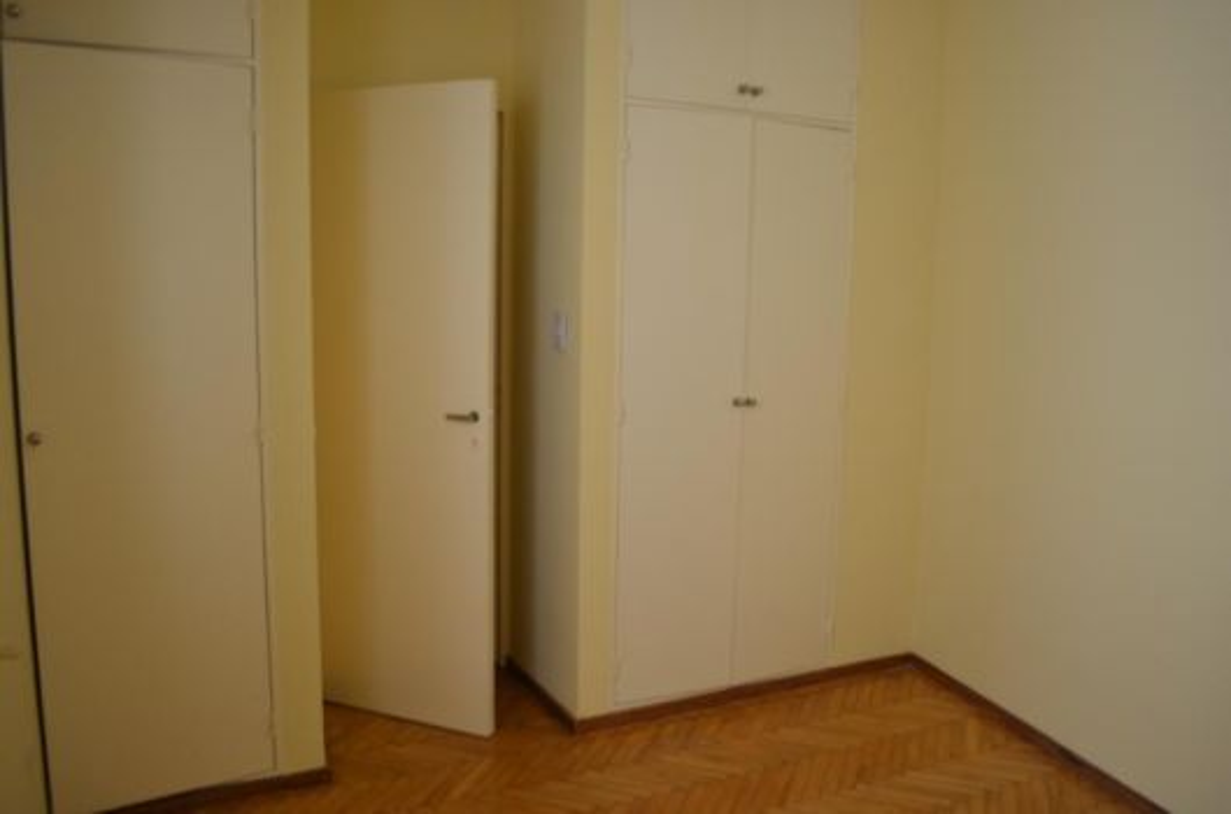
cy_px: 407
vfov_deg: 47.7
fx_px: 921
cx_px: 616
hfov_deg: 67.5
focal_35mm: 27
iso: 400
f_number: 3.5
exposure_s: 1/4
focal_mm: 18
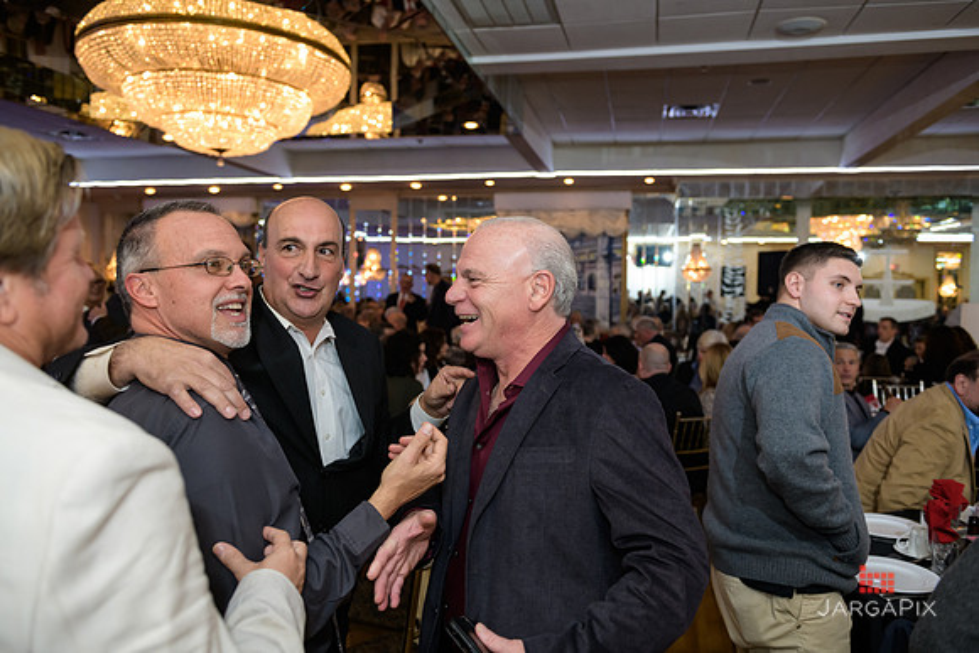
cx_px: 490
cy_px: 326
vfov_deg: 48.0
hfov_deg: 67.4
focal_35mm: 27
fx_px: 734
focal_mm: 27
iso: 1000
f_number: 3.2
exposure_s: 1/125
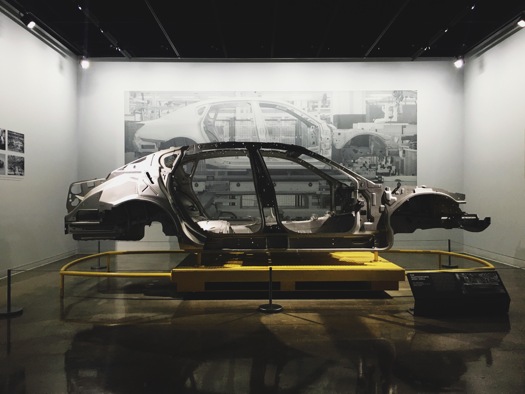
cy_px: 197
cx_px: 262
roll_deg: +0.3
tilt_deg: +0.8
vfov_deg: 48.2
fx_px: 440
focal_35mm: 29
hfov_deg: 61.7
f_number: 2.2
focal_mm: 4.15
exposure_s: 1/30
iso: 40
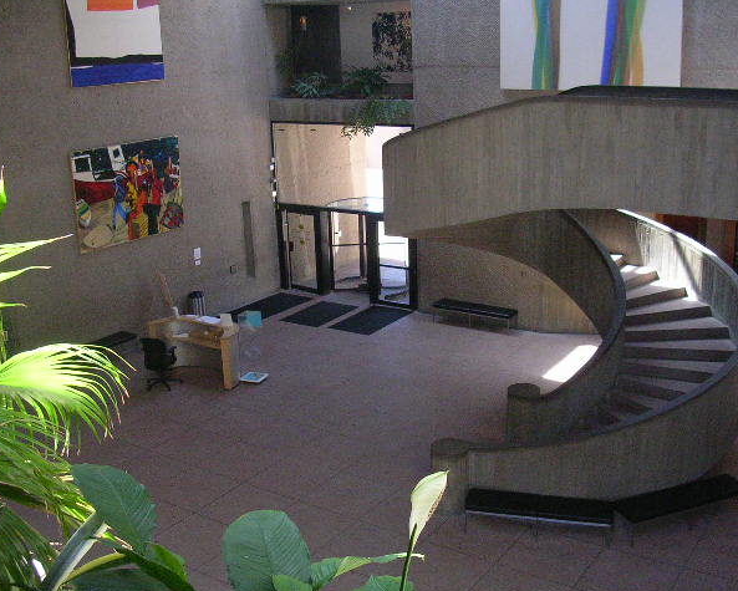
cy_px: 296
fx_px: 874
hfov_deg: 45.8
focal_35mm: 40
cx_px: 380
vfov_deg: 37.4
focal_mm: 5.8
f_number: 2.8
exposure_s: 1/222
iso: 200
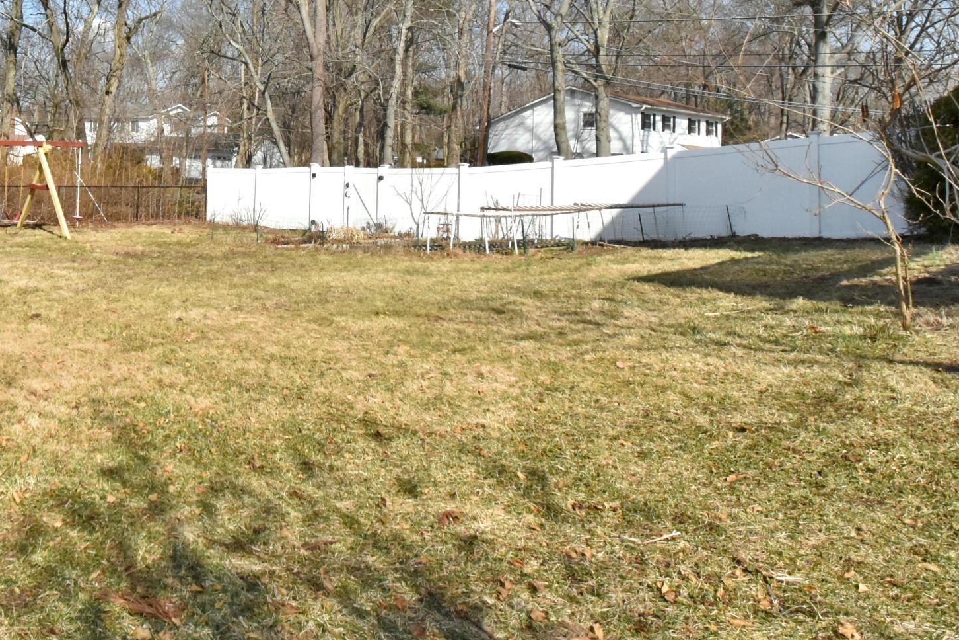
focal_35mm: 31
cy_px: 120
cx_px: 147
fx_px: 826
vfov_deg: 40.4
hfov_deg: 54.6
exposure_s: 1/800
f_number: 10
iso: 1250
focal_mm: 10
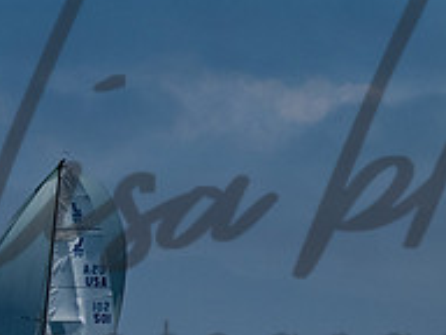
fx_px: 5579
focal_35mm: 433
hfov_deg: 4.5
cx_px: 920
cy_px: 85
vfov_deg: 3.4
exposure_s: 1/3200
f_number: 6.3
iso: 400
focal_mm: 80
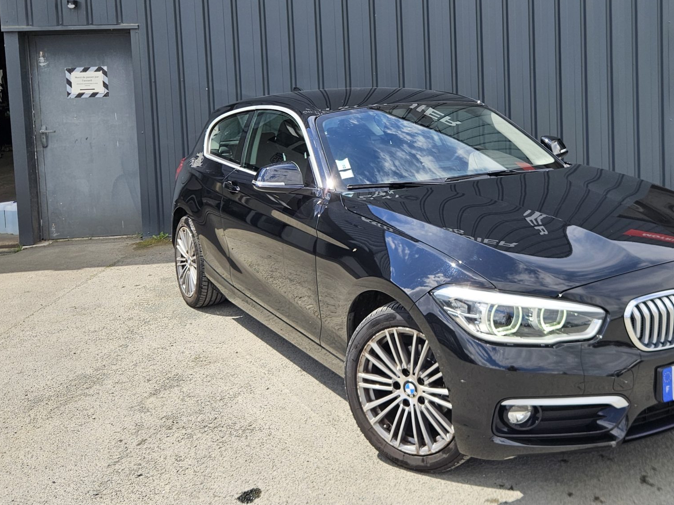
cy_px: 131
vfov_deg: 36.0
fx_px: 759
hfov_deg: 47.5
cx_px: 416
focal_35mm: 39
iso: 32
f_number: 1.8
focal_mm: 5.4
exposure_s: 1/1457
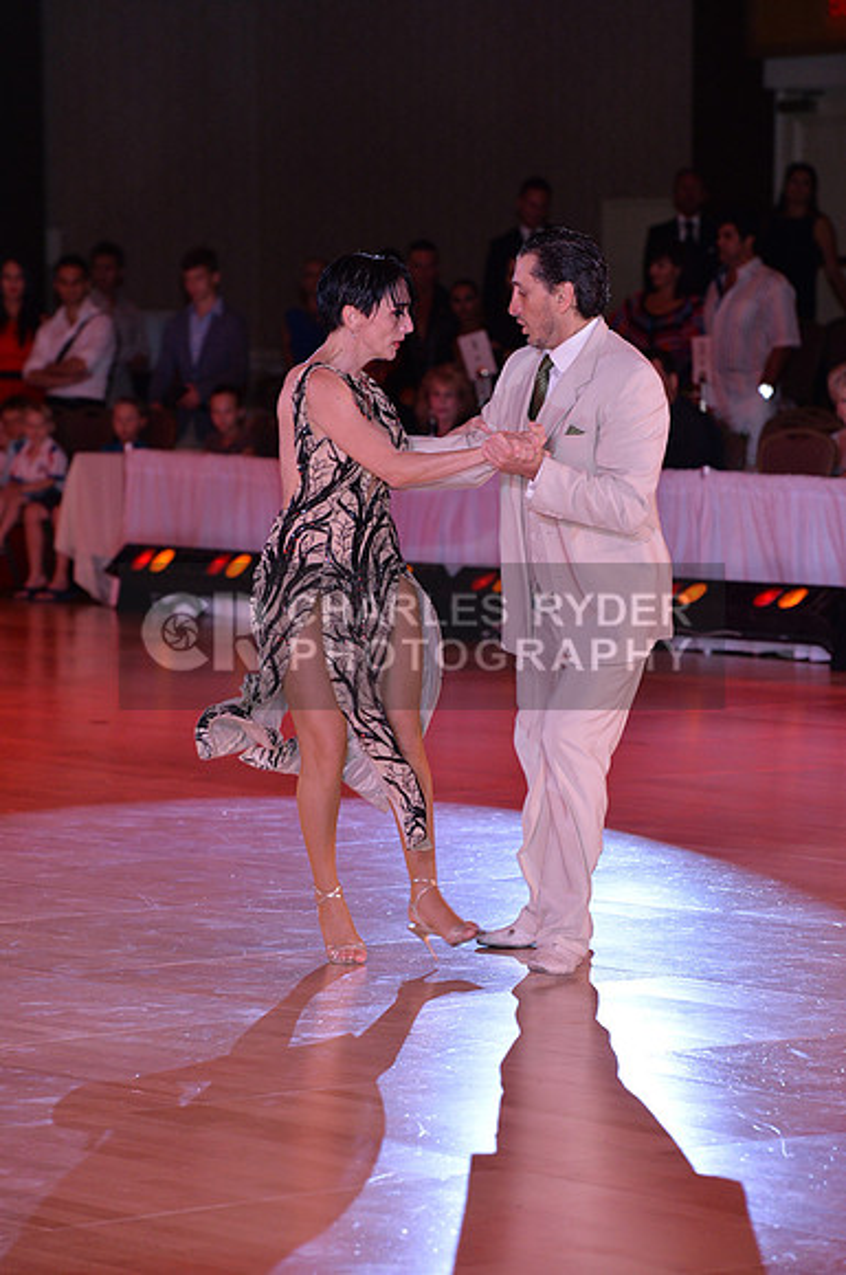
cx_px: 423
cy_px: 638
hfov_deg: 7.8
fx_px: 6187
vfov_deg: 11.8
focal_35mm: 175
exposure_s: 1/250
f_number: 5.6
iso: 2000
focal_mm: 175
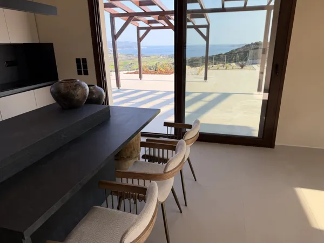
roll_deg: +1.6
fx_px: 225
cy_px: 122
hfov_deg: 71.6
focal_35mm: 24
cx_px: 162
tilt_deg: -19.1
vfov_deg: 56.8
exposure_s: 1/1211
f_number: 1.78
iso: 100
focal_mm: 6.76
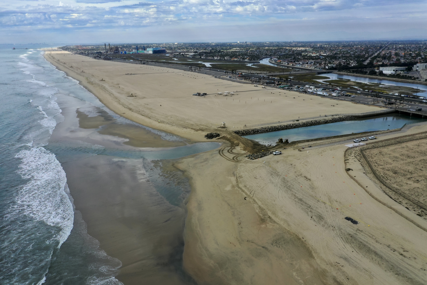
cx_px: 214
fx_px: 332
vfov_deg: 46.4
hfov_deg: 65.5
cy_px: 142
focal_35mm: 28
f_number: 6.3
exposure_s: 1/640
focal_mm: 10.26
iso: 100
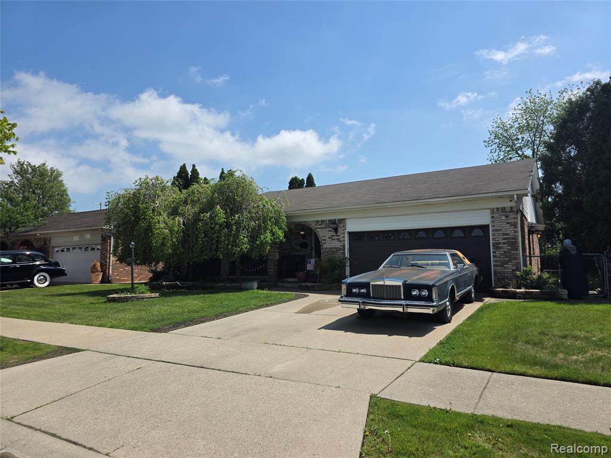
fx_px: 406
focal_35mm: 23
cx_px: 306
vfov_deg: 58.9
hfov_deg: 73.9
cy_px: 229
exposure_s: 1/7944
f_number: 1.7
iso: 80
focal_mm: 6.3
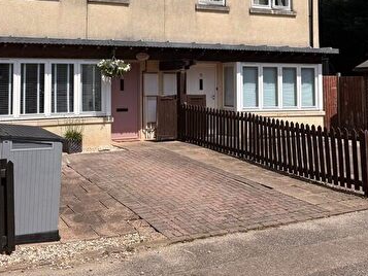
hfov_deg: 40.3
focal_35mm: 47
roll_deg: +0.5
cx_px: 155
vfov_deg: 30.1
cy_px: 54
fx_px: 500
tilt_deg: +4.0
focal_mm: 6.76
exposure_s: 1/6173
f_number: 1.78
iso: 80
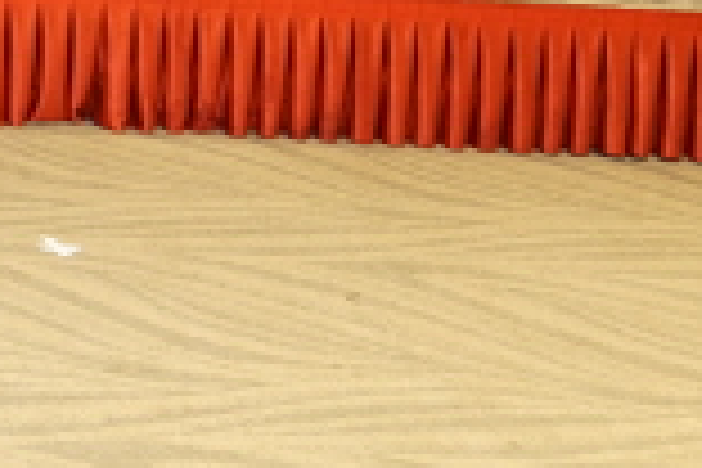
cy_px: -410
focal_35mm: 139
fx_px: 2710
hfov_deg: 13.0
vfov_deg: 9.3
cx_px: -644
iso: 1600
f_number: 4.5
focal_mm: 31
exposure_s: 1/80
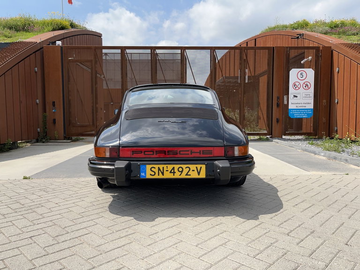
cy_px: 135
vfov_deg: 53.1
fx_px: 270
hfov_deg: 67.3
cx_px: 180
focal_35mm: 26
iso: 50
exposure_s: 1/3215
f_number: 1.6
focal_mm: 5.1
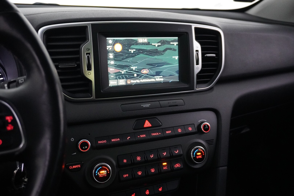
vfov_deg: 38.4
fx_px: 282
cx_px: 147
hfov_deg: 55.1
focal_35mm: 34
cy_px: 98
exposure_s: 1/50
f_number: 4.5
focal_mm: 23
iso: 6400
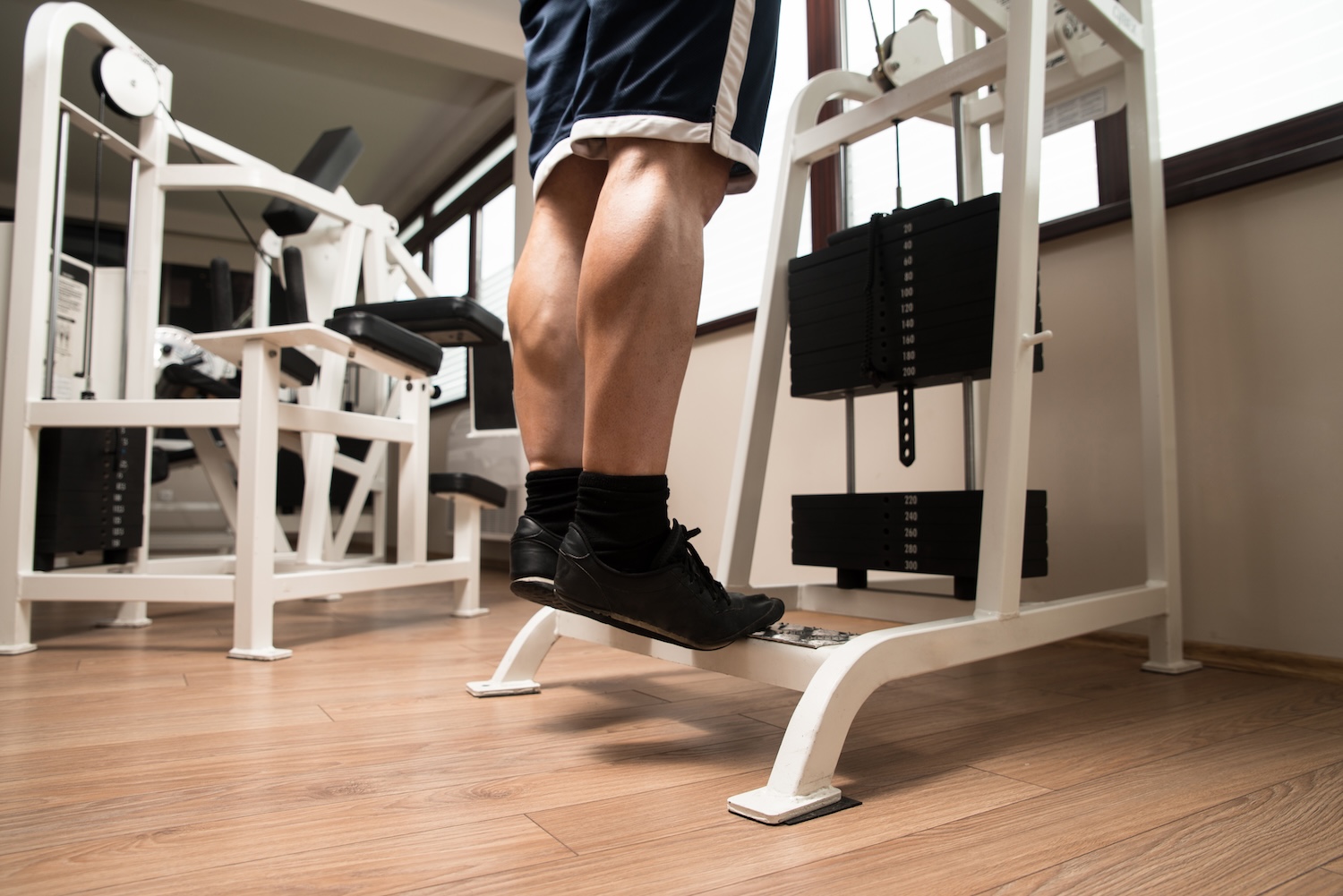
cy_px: 448
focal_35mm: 24
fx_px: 896
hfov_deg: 73.7
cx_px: 672
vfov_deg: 53.2
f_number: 5
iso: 100
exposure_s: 1/250
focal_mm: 24
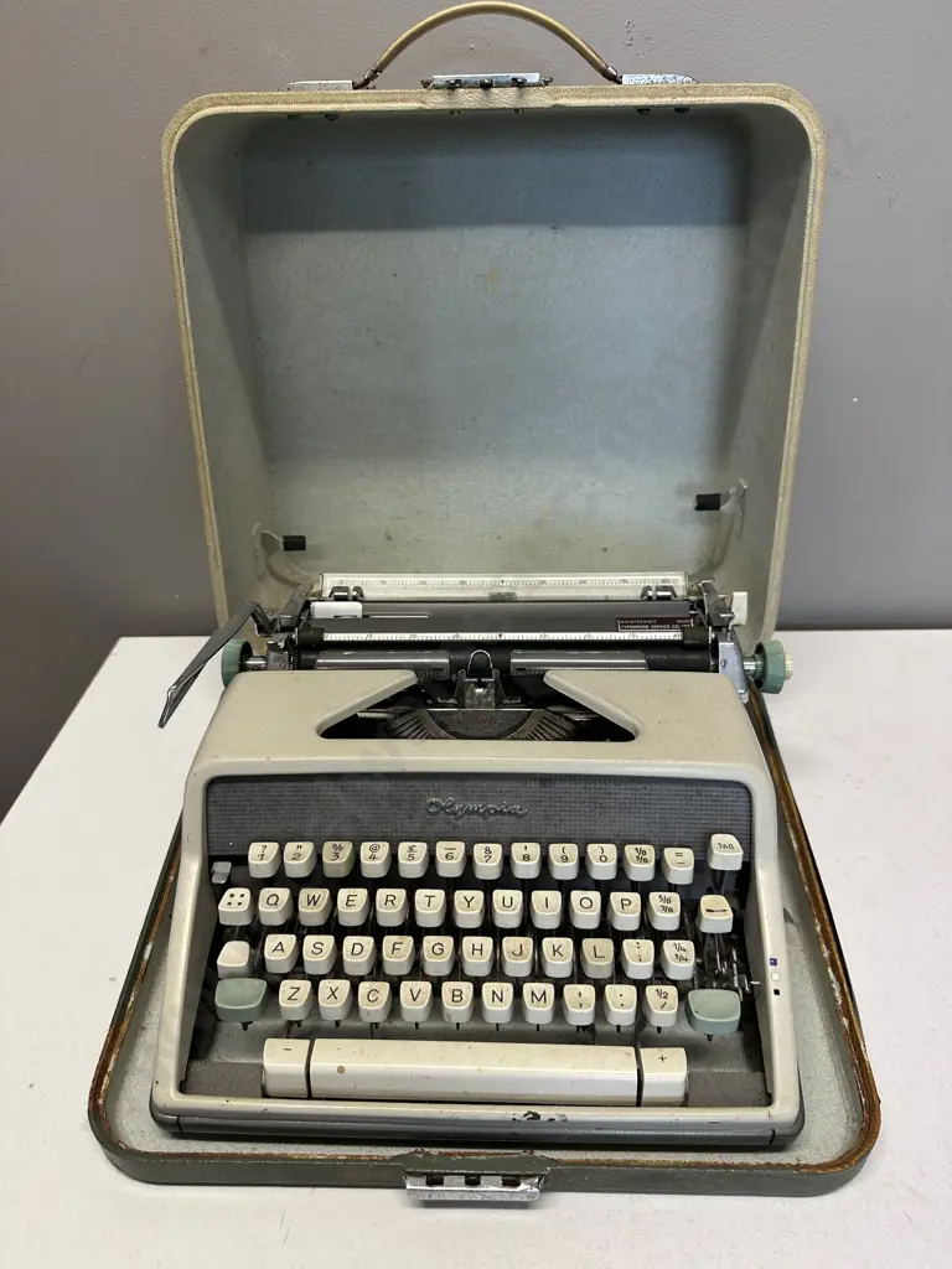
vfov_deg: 71.6
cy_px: 634
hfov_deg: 56.8
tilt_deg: -32.5
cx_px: 476
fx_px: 880
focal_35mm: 24
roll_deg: +1.3
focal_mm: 6.86
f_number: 1.78
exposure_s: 1/100
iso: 125
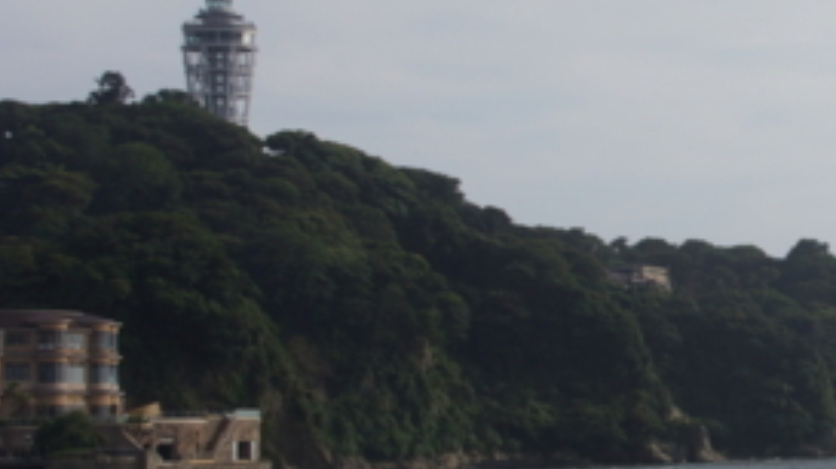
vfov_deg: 9.4
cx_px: 1084
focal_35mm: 129
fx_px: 2857
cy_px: 256
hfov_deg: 15.8
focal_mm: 28
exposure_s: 1/400
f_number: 8
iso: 100
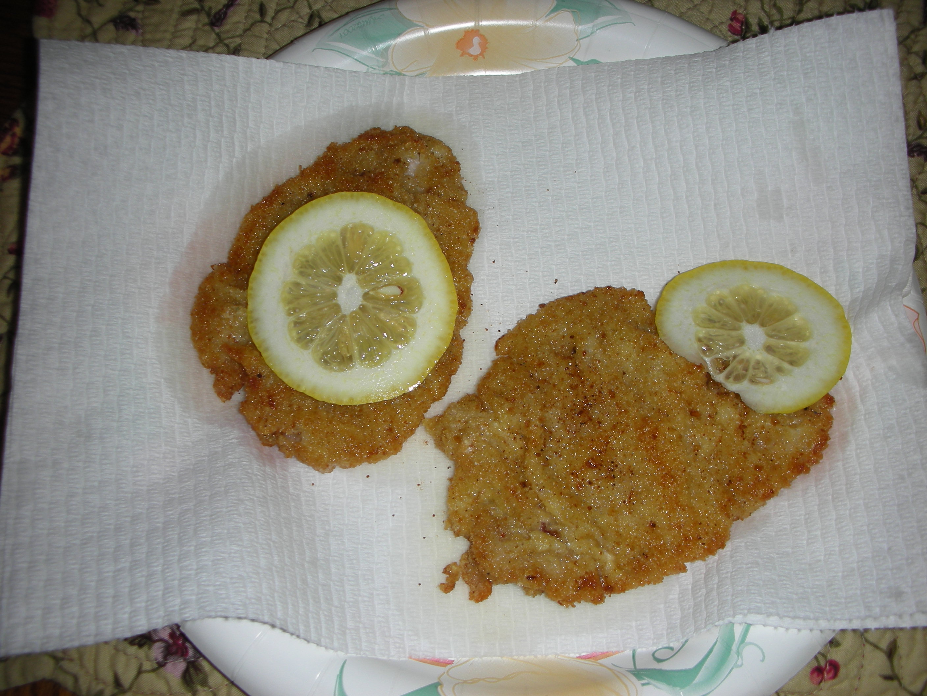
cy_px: 348
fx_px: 937
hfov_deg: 52.6
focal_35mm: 35
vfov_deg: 40.7
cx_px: 464
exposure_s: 1/60.1
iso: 50
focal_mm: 5.8
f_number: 3
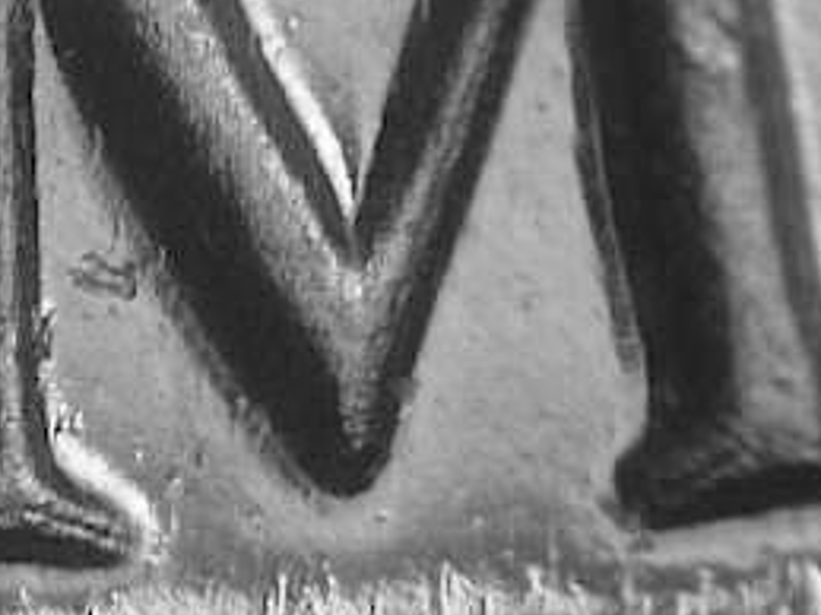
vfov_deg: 4.3
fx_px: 8155
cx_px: 57
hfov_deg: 5.8
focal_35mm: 344
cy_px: -29
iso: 100
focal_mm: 28.8
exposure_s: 1/11.7
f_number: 4.8
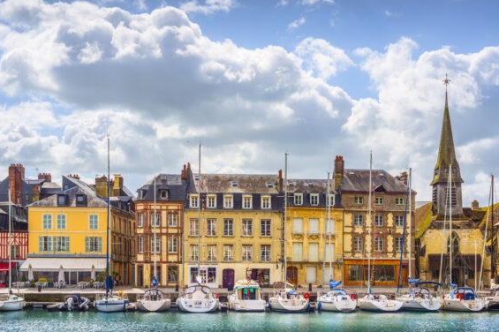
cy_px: 167
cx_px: 250
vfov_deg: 26.5
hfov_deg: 38.9
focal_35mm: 51
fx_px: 706
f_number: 6.3
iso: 50
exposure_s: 1/1000
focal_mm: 50
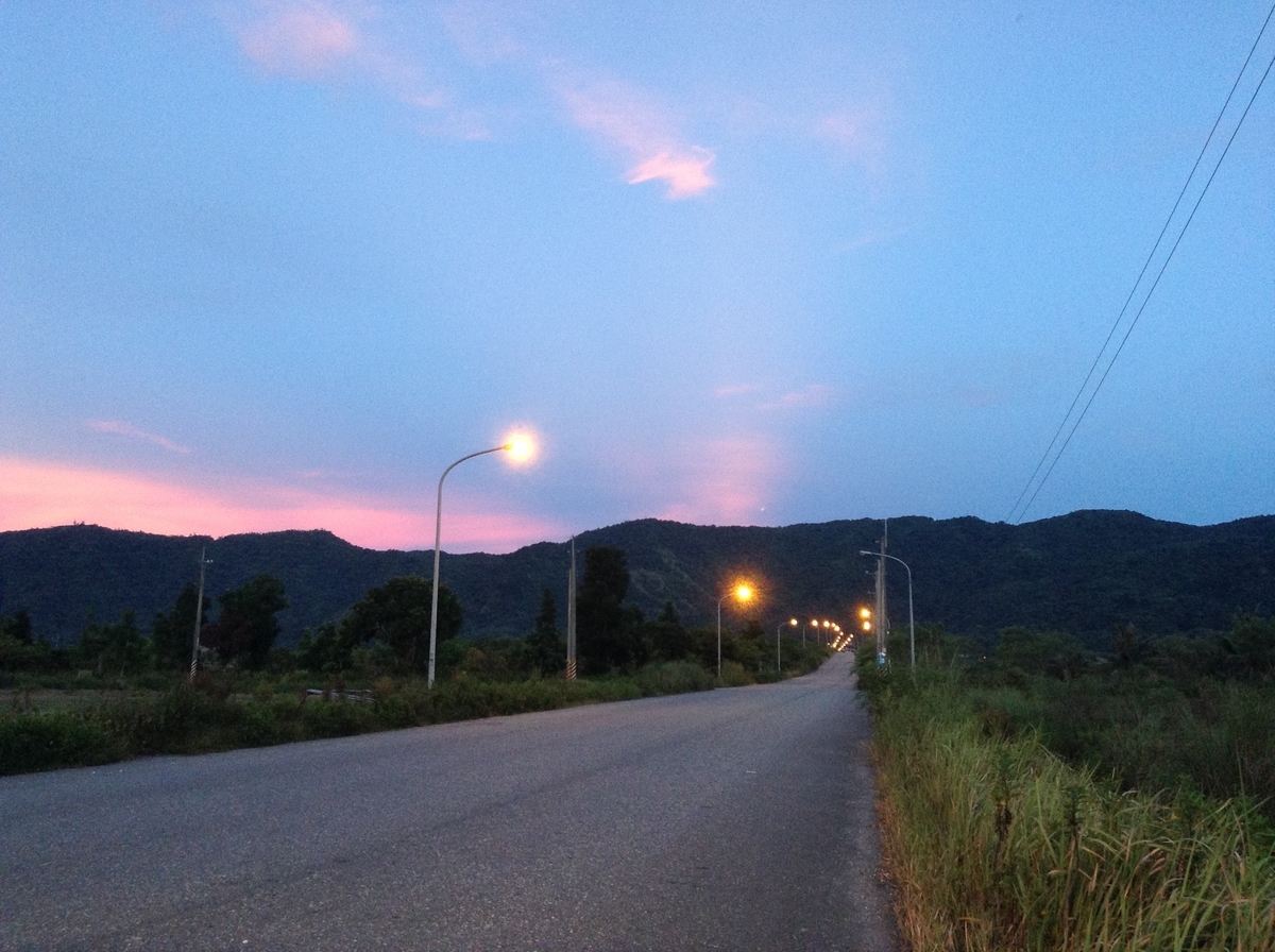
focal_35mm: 33
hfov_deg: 55.4
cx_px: 638
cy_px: 476
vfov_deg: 42.8
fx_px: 1214
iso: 80
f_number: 2.4
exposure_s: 1/24
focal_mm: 3.3
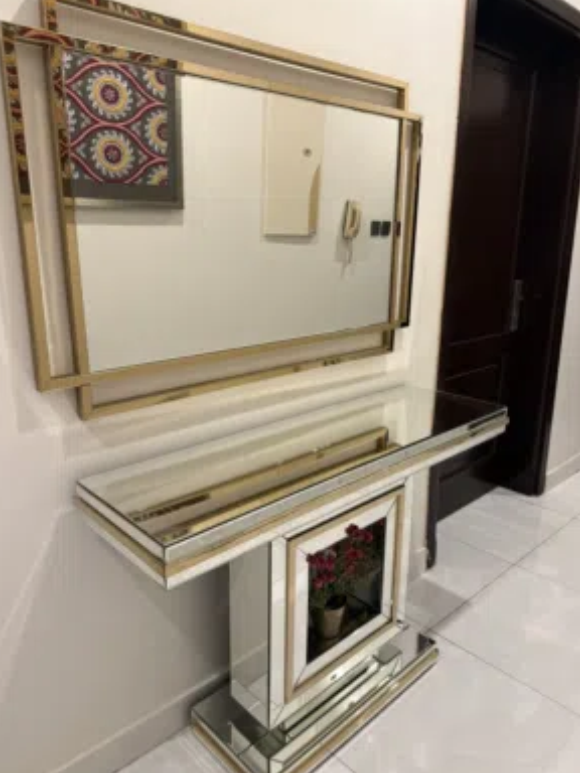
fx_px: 559
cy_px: 380
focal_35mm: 25
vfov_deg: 69.4
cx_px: 288
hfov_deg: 54.9
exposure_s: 1/60
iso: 320
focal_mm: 6.76
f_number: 1.78
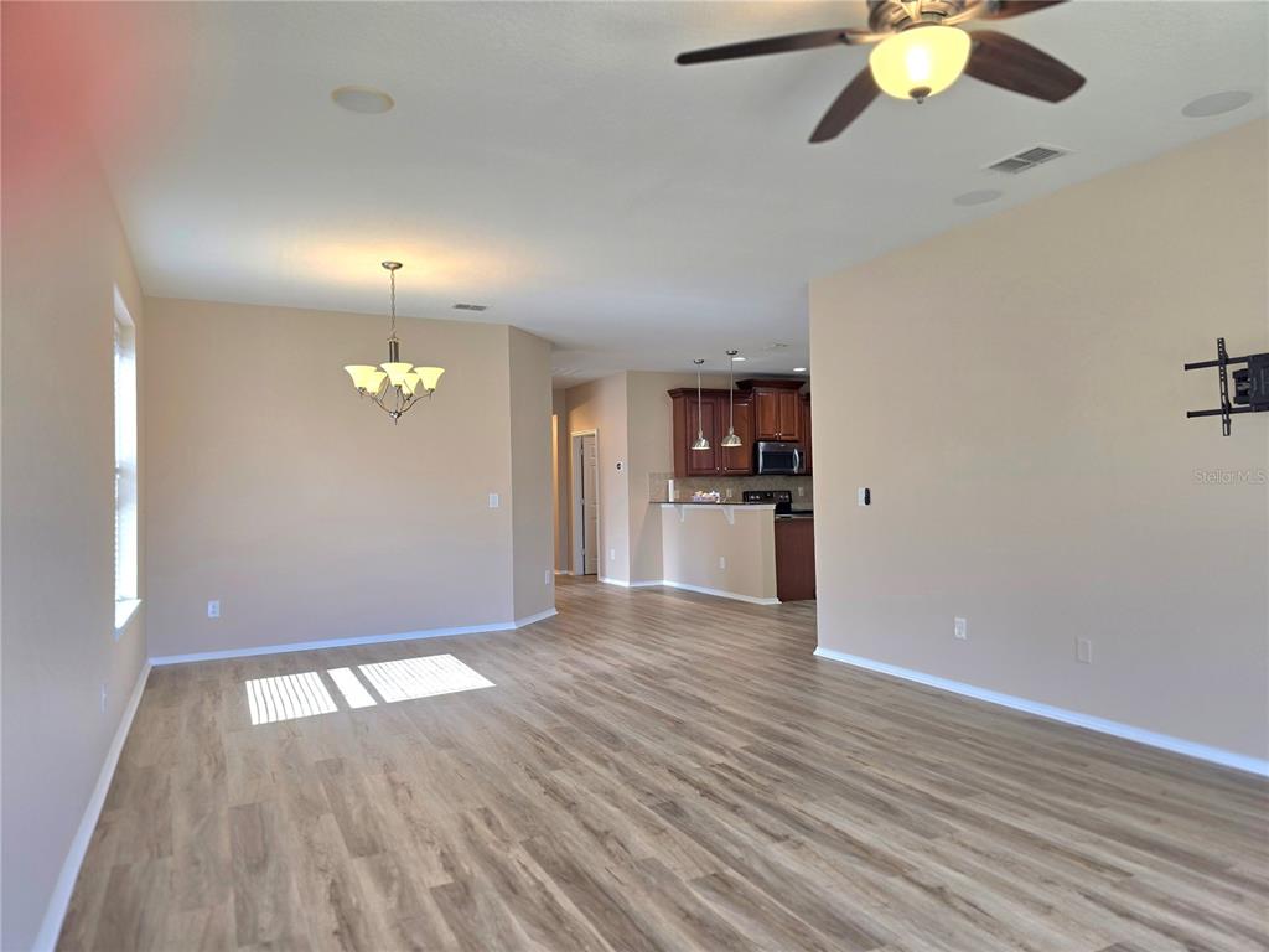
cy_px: 476
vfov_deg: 58.9
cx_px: 634
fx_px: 843
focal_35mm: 23
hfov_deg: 73.9
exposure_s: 1/120
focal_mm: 6.3
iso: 80
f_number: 1.7
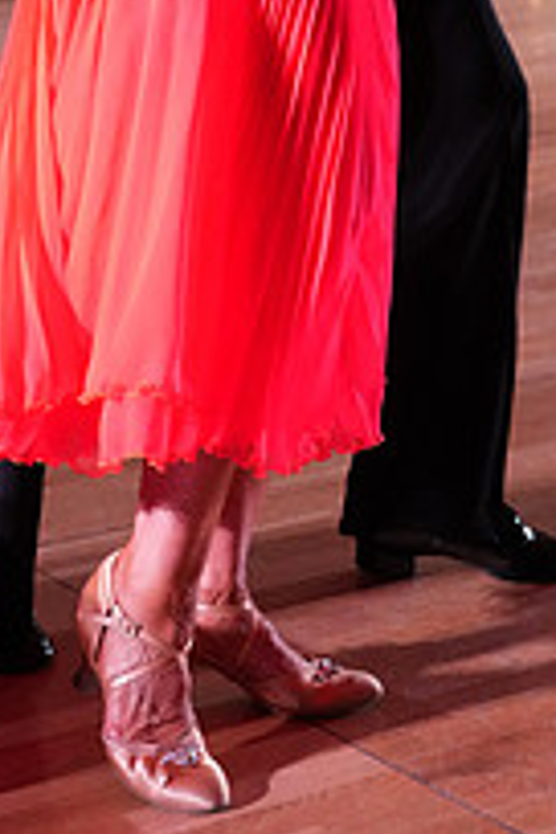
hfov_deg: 12.7
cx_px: 239
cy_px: -286
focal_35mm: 108
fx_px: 2502
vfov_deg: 17.6
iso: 5000
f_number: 5
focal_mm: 38
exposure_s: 1/320
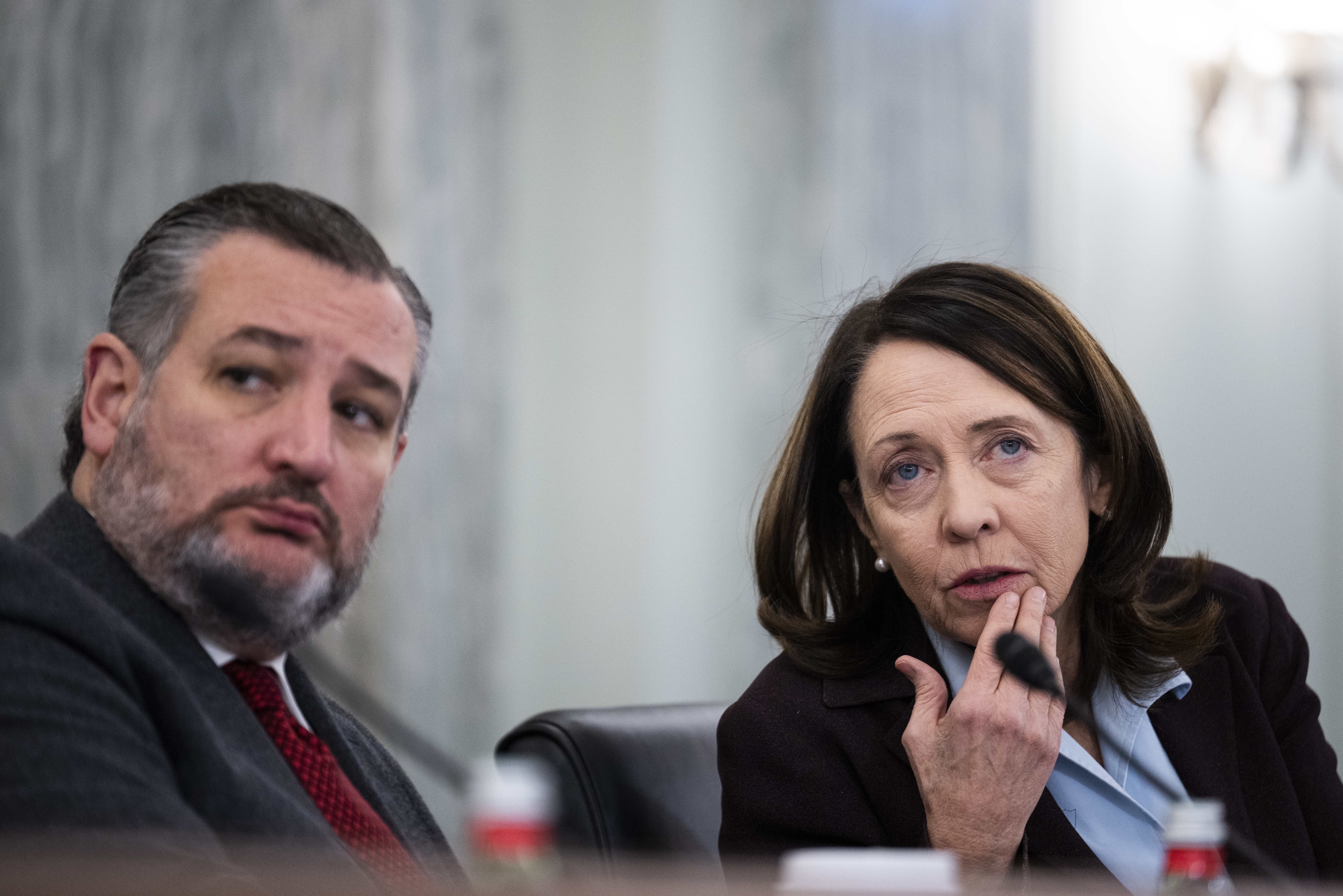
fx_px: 7461
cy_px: 448
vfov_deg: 6.9
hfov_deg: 10.3
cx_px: 672
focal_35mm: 200
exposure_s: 1/320
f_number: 2.8
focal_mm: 200
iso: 3200
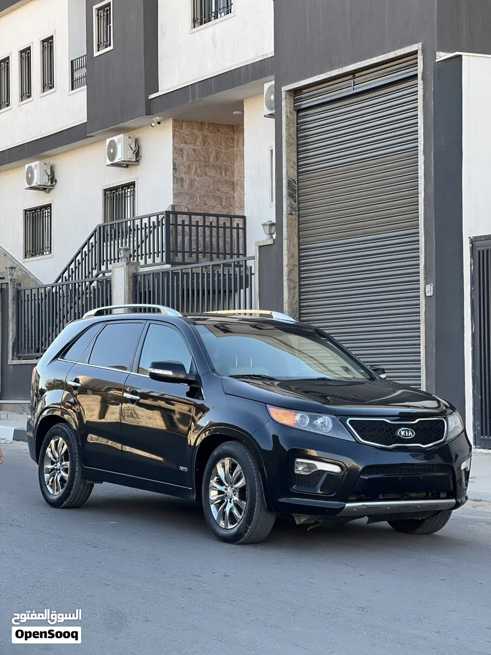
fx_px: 1456
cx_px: 246
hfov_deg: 19.1
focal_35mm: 77
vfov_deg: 25.3
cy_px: 328
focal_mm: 9
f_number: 2.8
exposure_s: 1/121
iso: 40
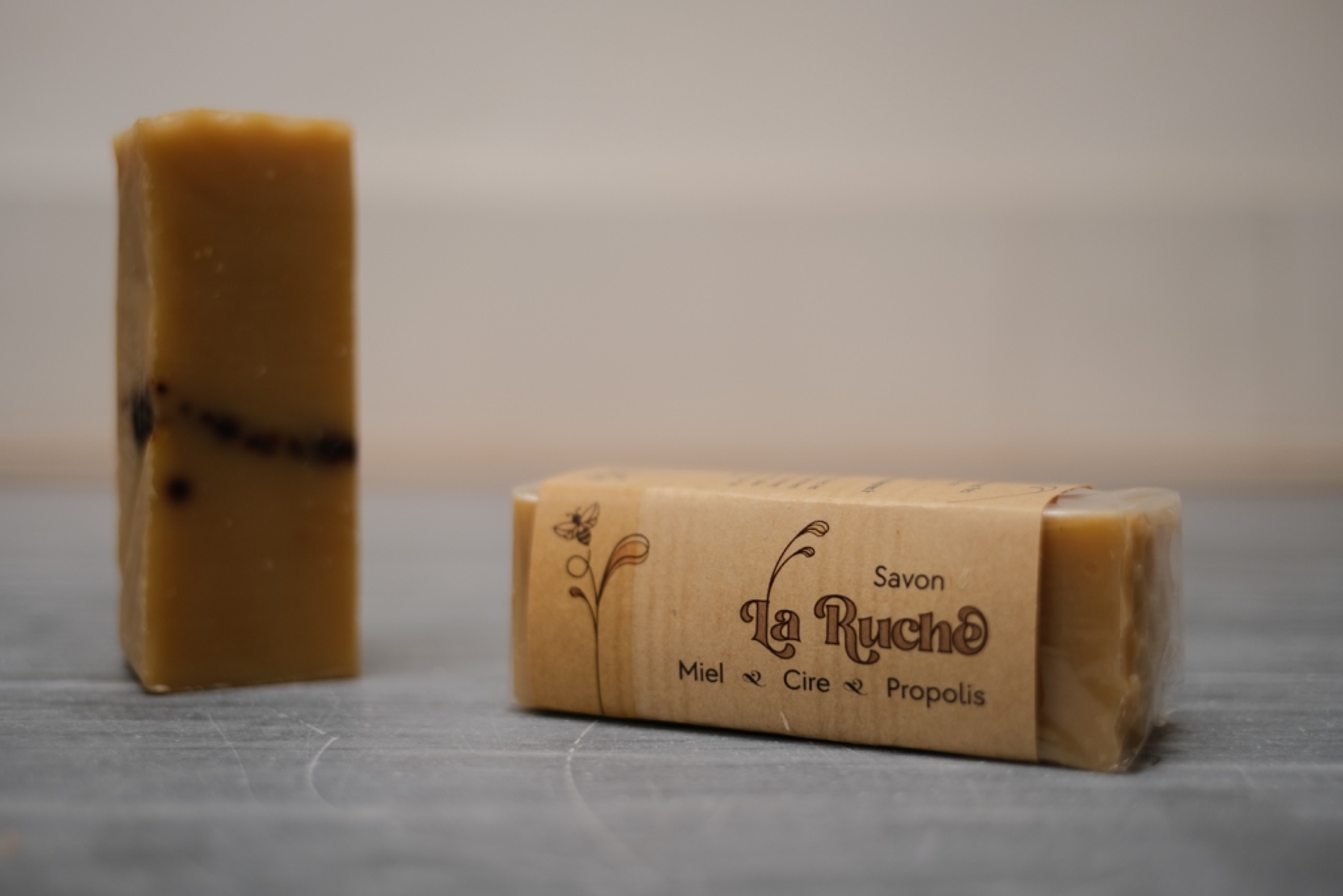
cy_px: 448
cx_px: 672
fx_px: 1530
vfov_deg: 32.6
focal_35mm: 41
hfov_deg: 47.4
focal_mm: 27
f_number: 2.2
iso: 160
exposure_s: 1/120
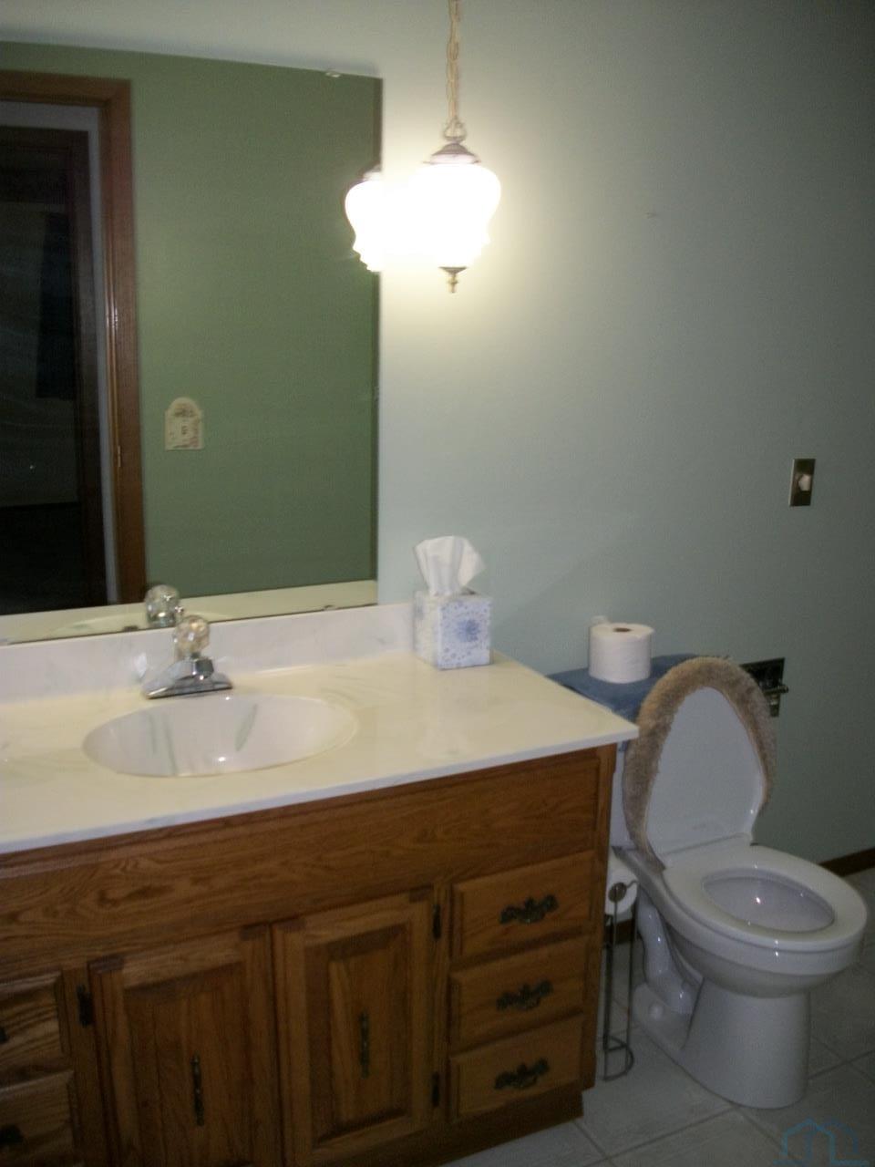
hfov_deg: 44.2
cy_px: 584
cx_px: 438
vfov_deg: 56.8
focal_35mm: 32
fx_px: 1078
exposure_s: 1/30
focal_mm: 5.7
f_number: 2.9
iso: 160
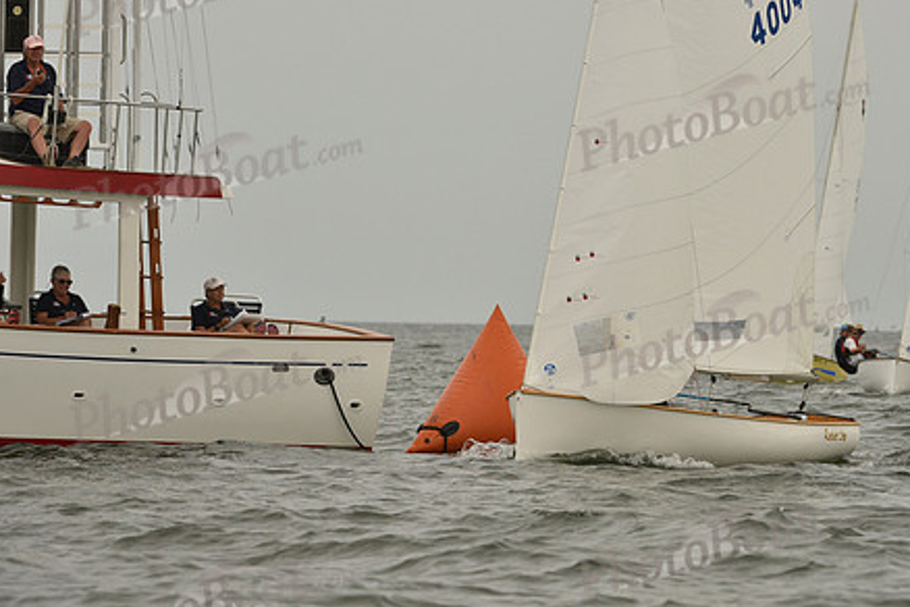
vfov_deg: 4.3
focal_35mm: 318
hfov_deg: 6.5
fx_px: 8038
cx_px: 472
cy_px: 255
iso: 400
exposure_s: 1/1000
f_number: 6.3
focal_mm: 240
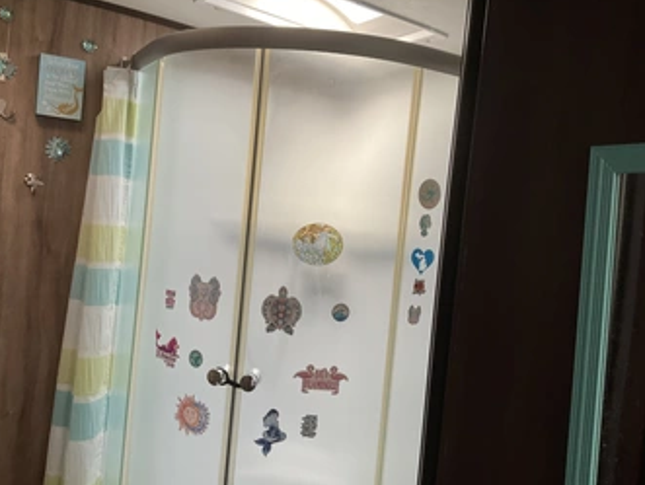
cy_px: 232
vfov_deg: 40.8
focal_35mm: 35
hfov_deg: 52.5
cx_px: 288
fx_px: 653
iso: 64
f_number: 1.8
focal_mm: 3
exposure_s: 1/122
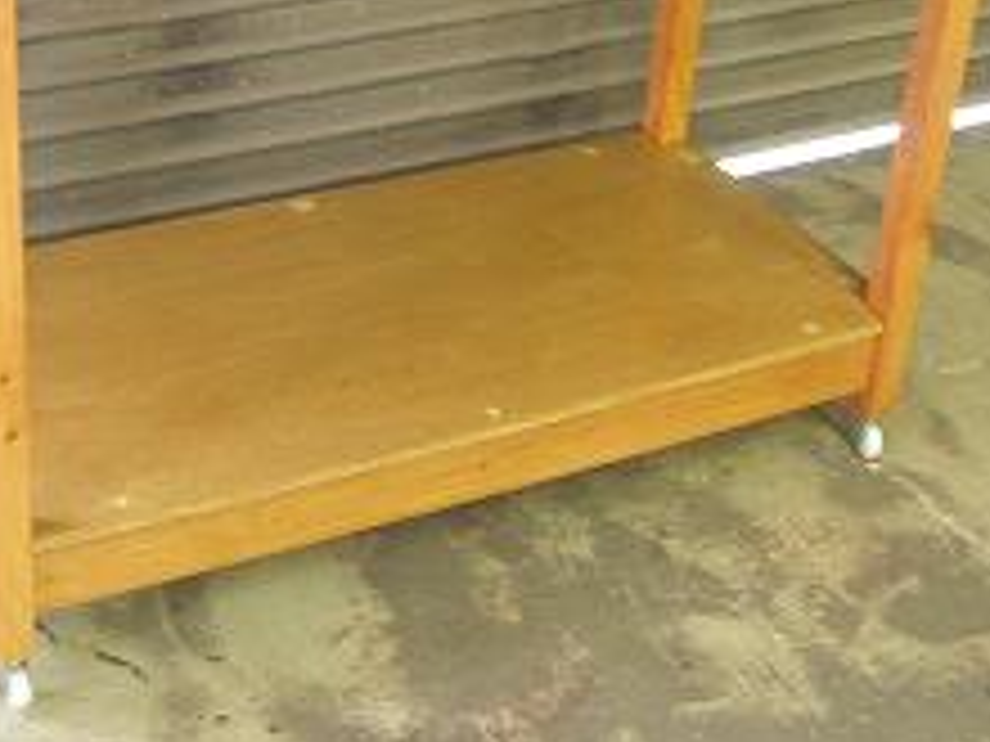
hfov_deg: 28.1
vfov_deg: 20.9
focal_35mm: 69
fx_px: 1973
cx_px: 414
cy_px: 76
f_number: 2.8
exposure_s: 1/3
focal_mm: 7.8
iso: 78
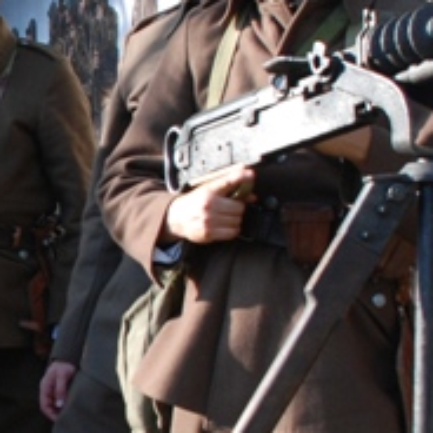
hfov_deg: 10.9
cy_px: 269
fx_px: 2208
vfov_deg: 11.2
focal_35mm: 156
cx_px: -139
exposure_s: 1/125
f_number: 5.6
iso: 200
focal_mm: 22
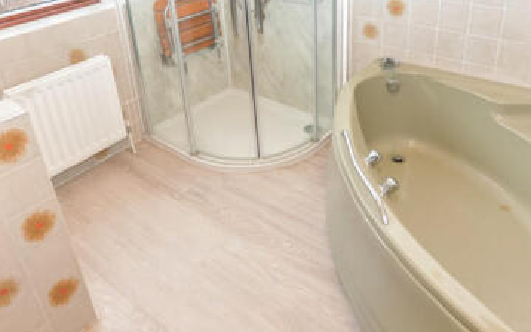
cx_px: 283
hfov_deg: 66.4
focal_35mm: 28
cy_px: 61
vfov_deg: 42.3
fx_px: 405
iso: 800
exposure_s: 1/60
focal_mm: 10
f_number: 4
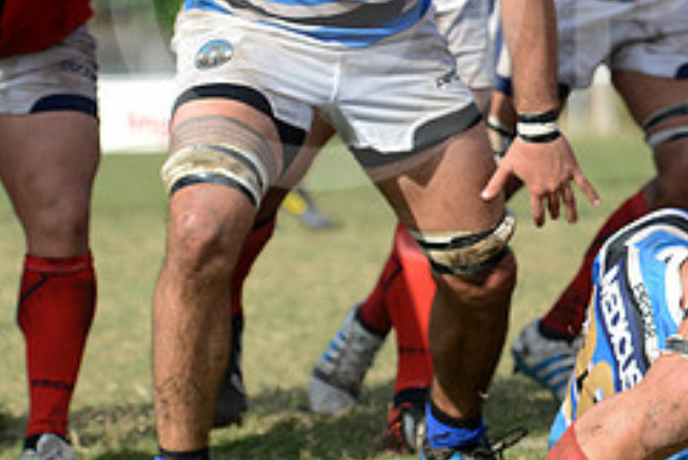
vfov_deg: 4.1
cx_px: 805
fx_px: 6444
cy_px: -13
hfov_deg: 6.1
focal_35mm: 337
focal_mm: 140
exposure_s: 1/1600
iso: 500
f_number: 4
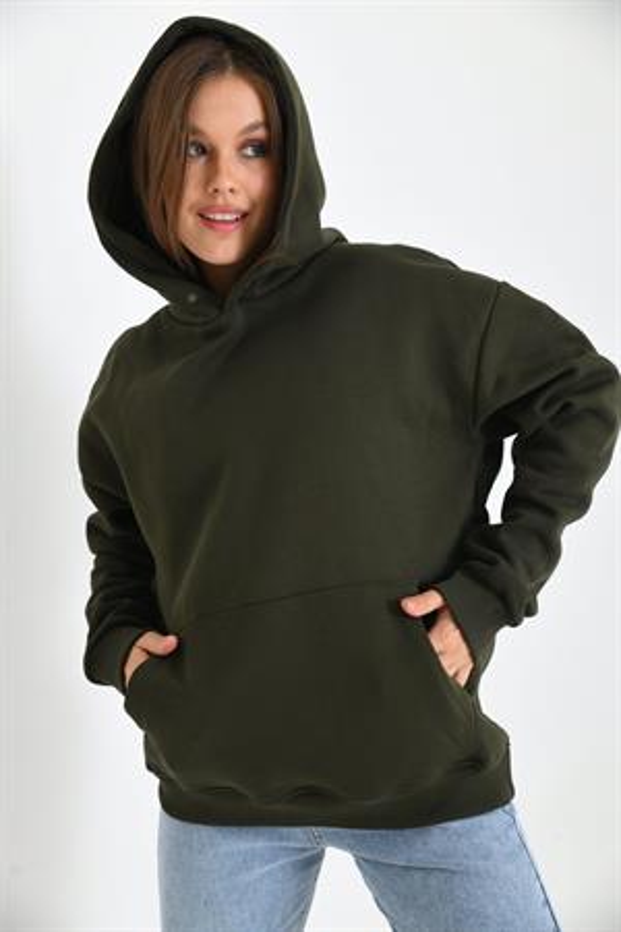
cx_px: 310
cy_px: 466
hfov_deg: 24.2
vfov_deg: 35.6
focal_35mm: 56
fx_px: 1449
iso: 100
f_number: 5.6
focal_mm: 56
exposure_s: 1/125
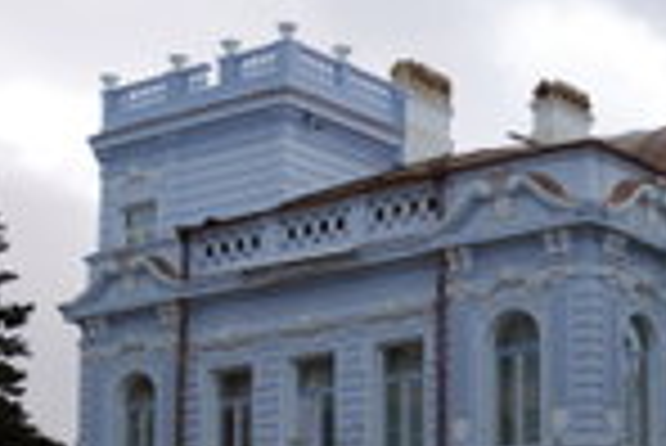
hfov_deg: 18.4
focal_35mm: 109
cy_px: 451
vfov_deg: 12.4
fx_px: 2025
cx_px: 603
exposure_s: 1/30
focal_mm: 27
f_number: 3.8
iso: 800
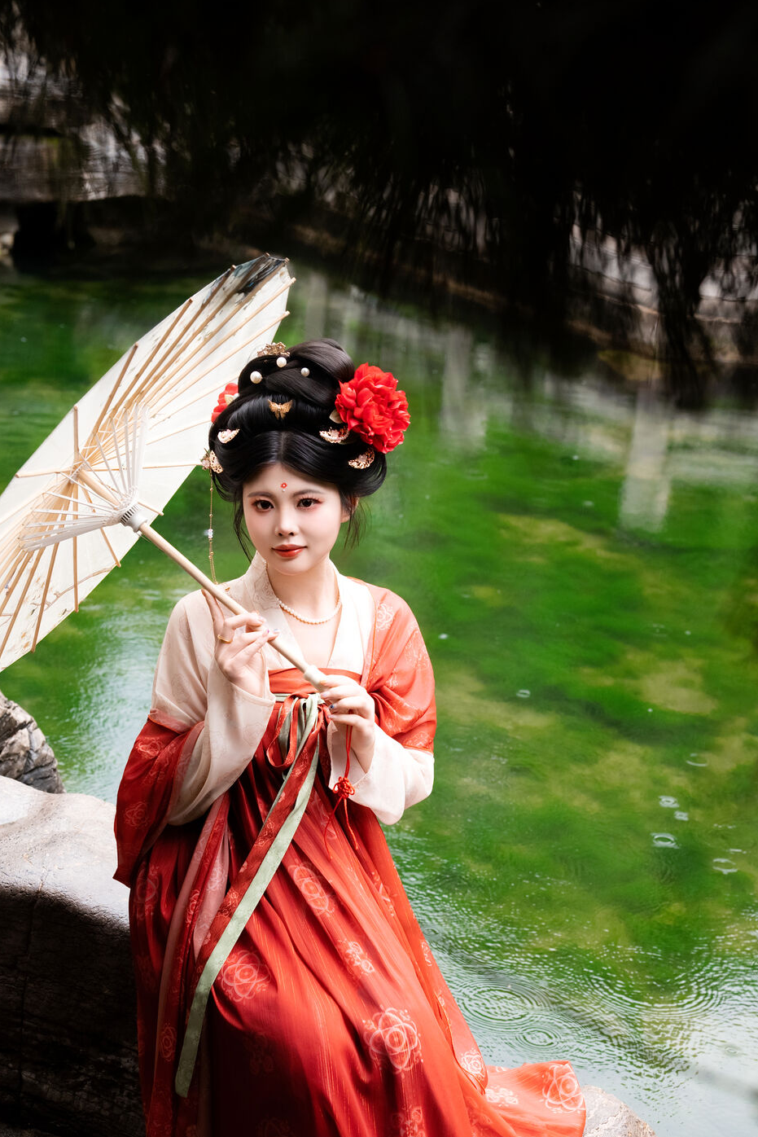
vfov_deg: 29.9
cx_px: 353
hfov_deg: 20.3
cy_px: 728
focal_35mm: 67
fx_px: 2115
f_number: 4.5
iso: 1250
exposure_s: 1/160
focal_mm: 52
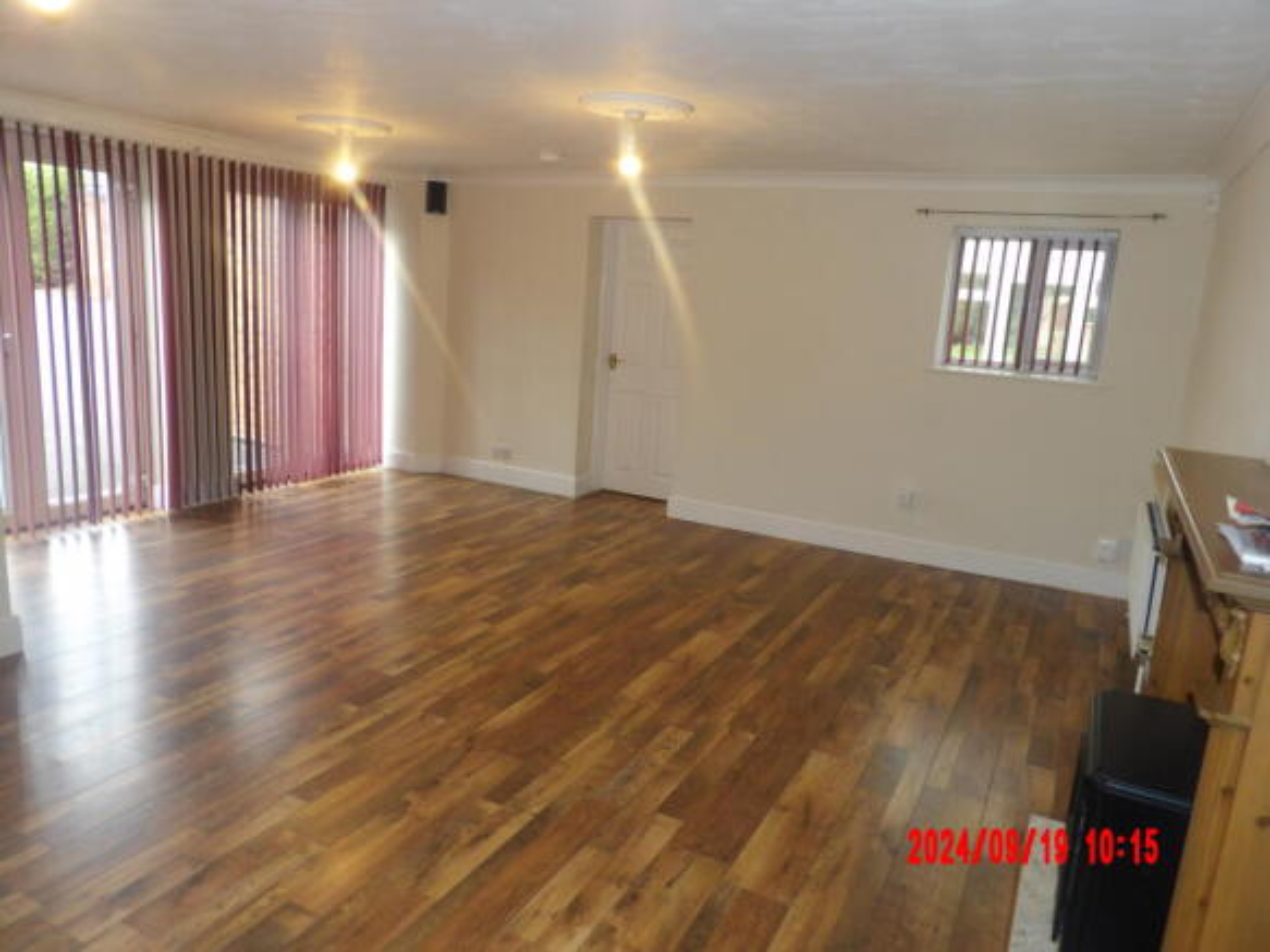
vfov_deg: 56.8
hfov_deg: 71.6
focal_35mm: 24
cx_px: 635
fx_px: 880
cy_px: 476
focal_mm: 4.3
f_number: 3.2
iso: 200
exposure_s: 1/33
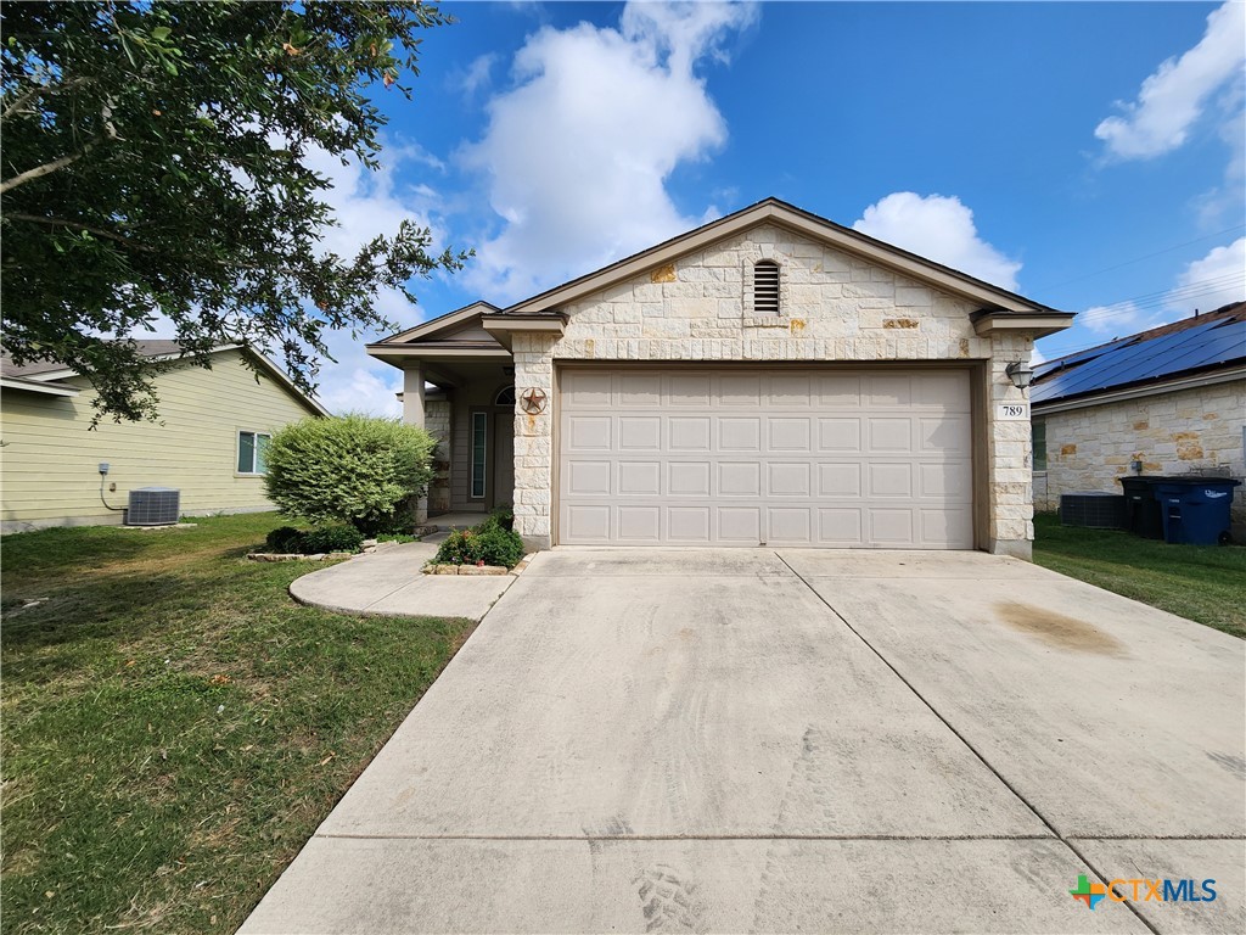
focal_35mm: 13
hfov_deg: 106.2
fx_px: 468
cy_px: 468
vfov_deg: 89.9
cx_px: 623
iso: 50
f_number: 2.2
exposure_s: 1/2327
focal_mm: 2.2
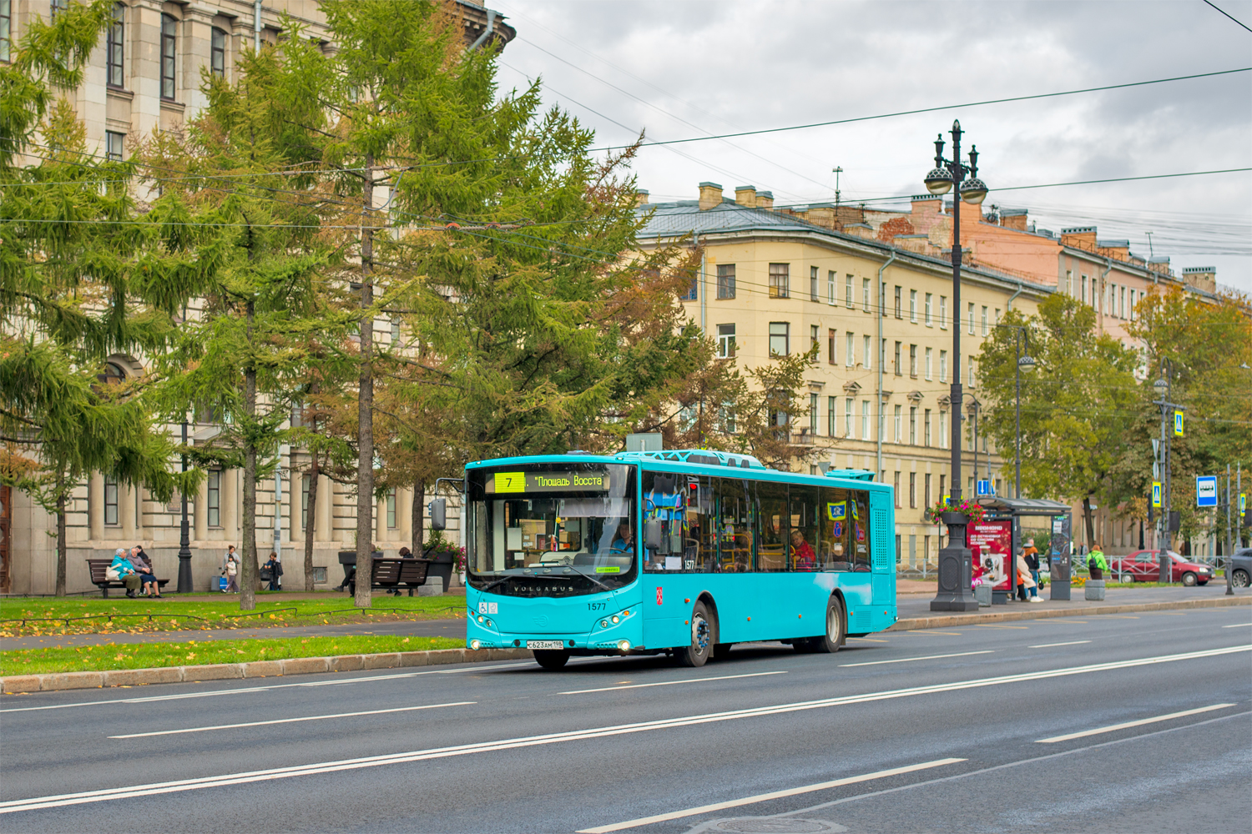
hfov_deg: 39.6
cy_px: 417
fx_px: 1739
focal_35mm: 50
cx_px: 626
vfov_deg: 27.0
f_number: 5.6
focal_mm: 50
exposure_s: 1/400
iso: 160
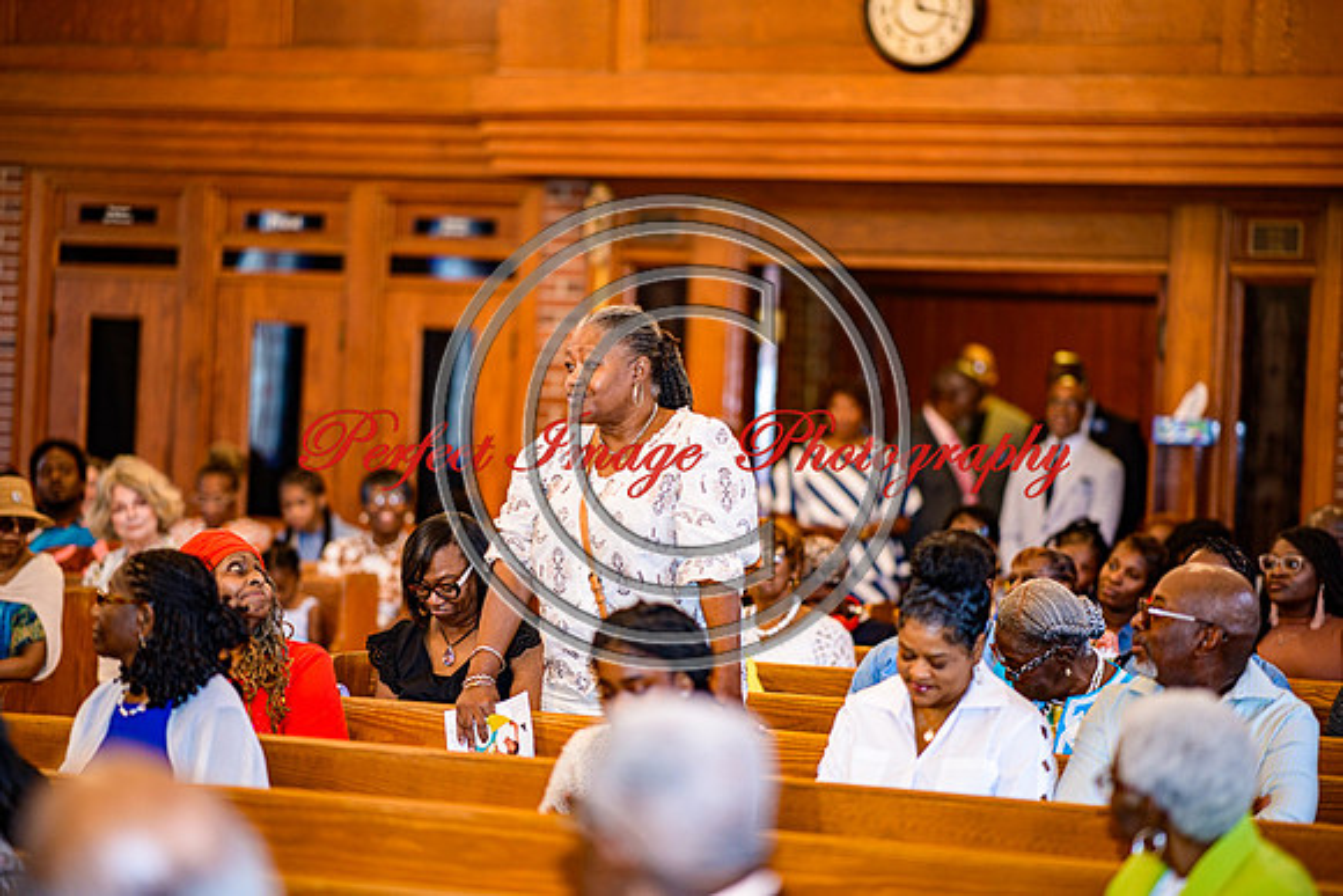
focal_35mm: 105
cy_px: 448
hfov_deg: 19.5
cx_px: 672
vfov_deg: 13.0
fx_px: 3918
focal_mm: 105
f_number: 1.4
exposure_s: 1/100
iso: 360
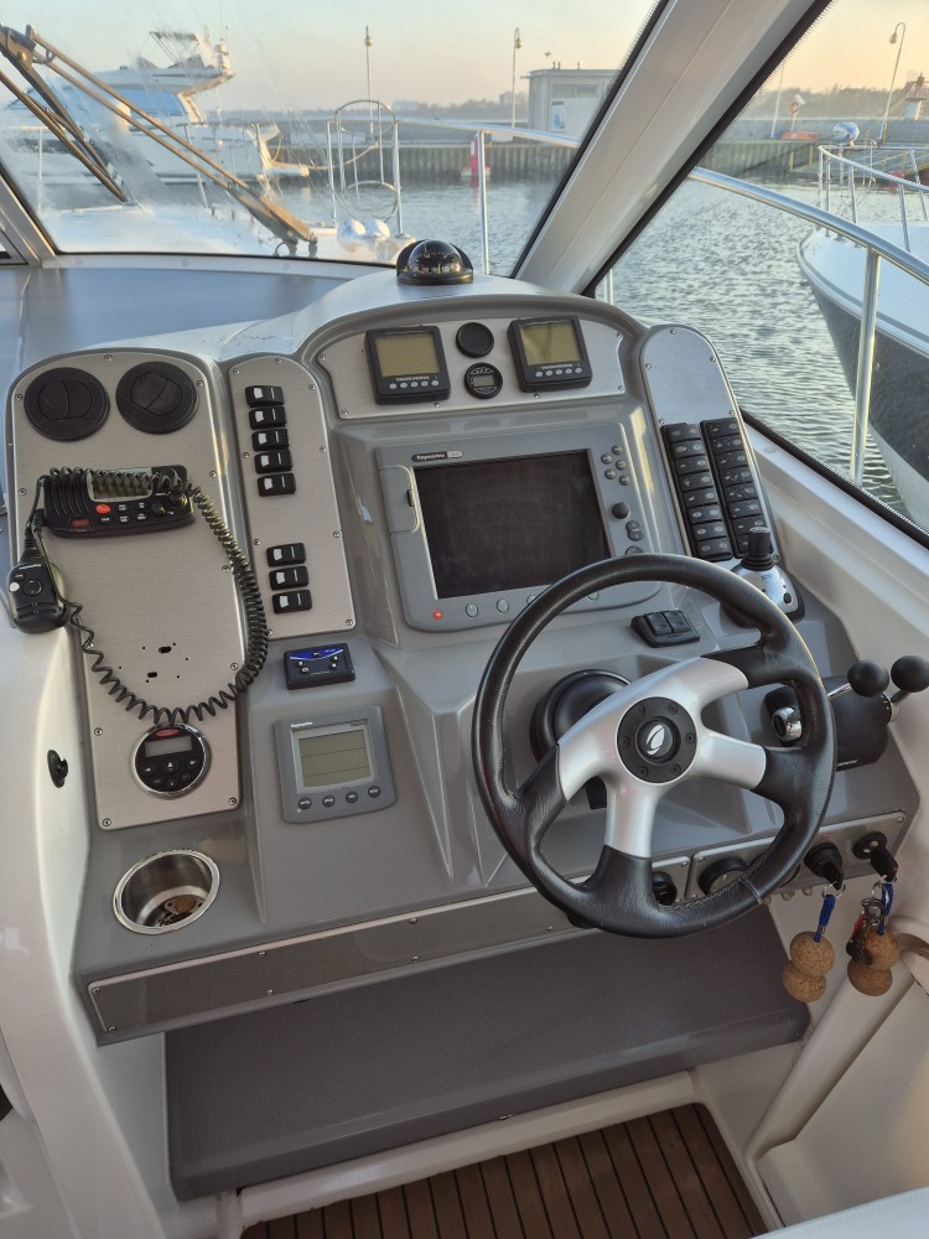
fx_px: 823
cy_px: 620
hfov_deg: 58.9
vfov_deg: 73.9
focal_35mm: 23
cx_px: 464
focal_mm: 5.4
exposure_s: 1/180
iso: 32
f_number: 1.8
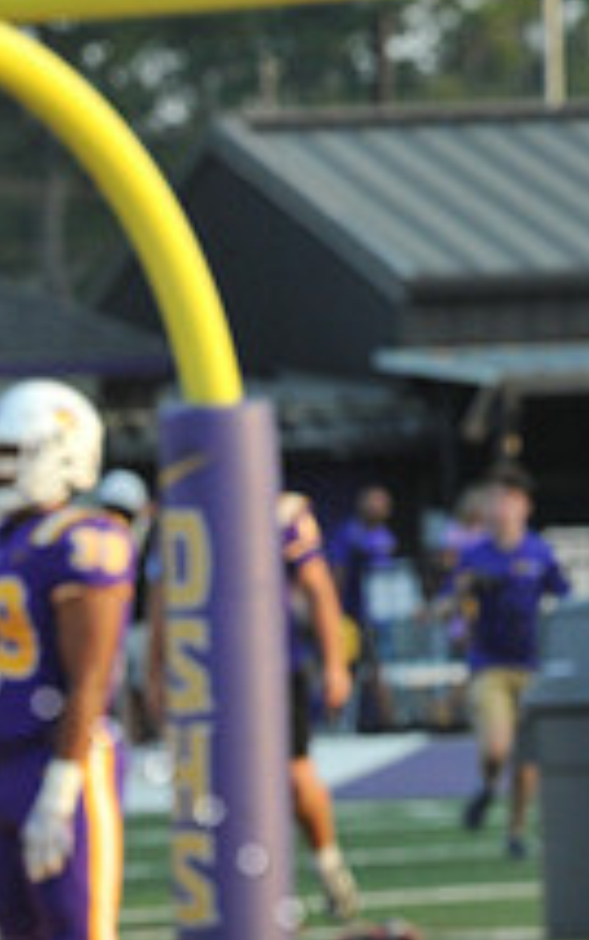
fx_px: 10285
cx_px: -154
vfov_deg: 5.2
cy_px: 1173
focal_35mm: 401
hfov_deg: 3.3
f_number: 13
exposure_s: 1/250
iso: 1600
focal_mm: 145
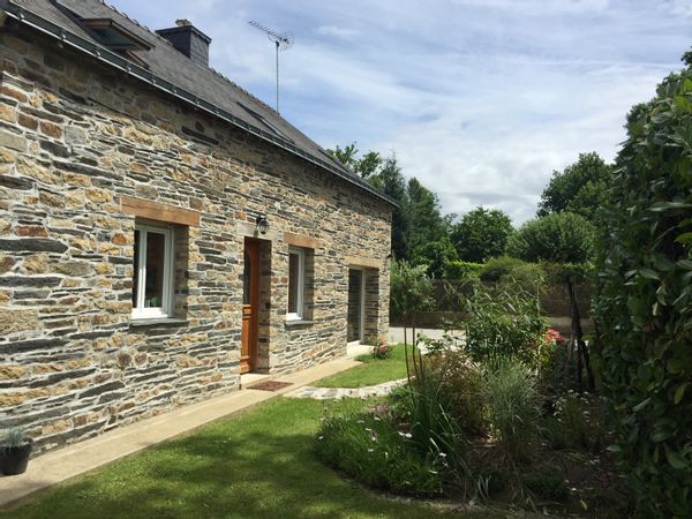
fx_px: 580
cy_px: 260
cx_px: 346
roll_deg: -1.8
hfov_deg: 61.7
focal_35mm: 29
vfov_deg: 48.2
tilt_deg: +3.2
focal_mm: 4.15
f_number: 2.2
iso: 32
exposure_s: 1/3597
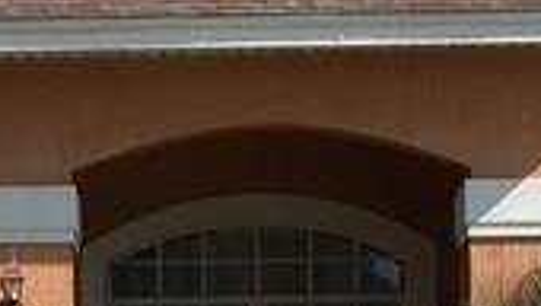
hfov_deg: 11.2
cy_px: 532
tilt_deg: +2.2
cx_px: 13
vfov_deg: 6.3
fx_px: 2728
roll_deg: +0.4
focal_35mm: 190
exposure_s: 1/1451
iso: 25
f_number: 2.2
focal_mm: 4.15
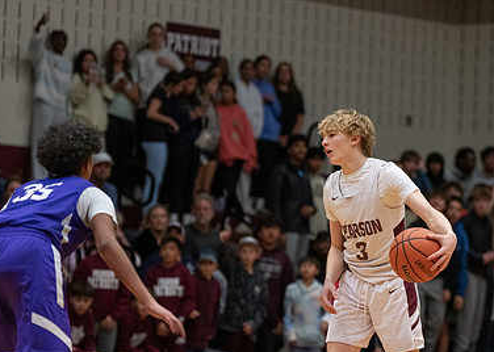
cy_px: 250
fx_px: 3084
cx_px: 361
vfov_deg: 6.5
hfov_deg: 9.1
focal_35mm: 220
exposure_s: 1/1000
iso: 2500
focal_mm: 130
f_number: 2.8
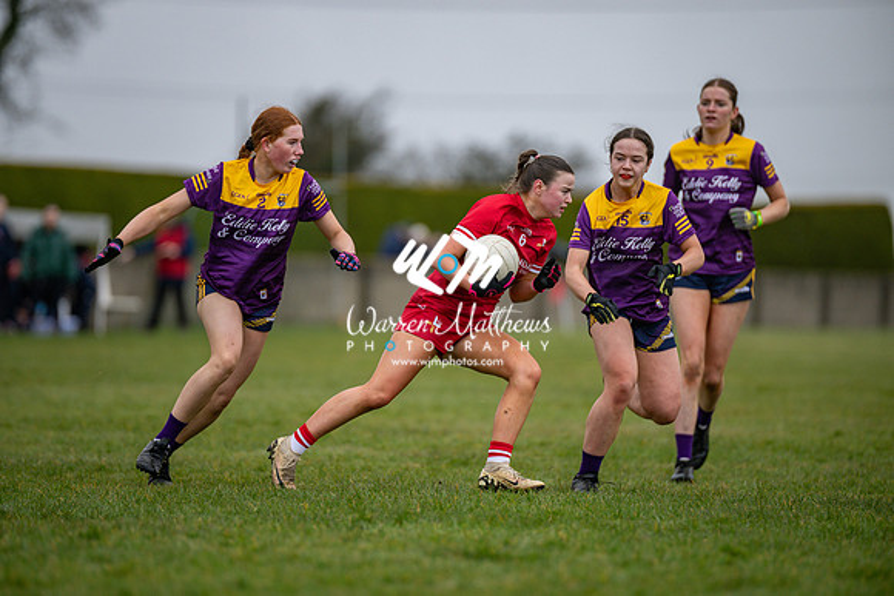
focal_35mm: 300
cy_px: 298
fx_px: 7451
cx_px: 447
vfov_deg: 4.6
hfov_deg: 6.9
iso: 360
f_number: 2.8
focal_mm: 300
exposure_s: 1/1000
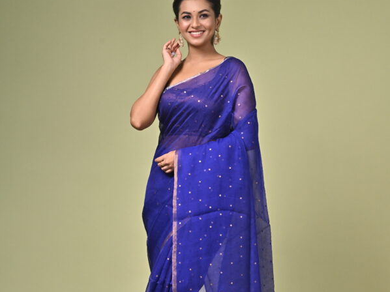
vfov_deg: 12.0
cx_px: 195
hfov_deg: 16.0
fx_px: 1385
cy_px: 206
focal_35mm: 123
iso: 400
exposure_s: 1/160
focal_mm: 85
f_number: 7.1
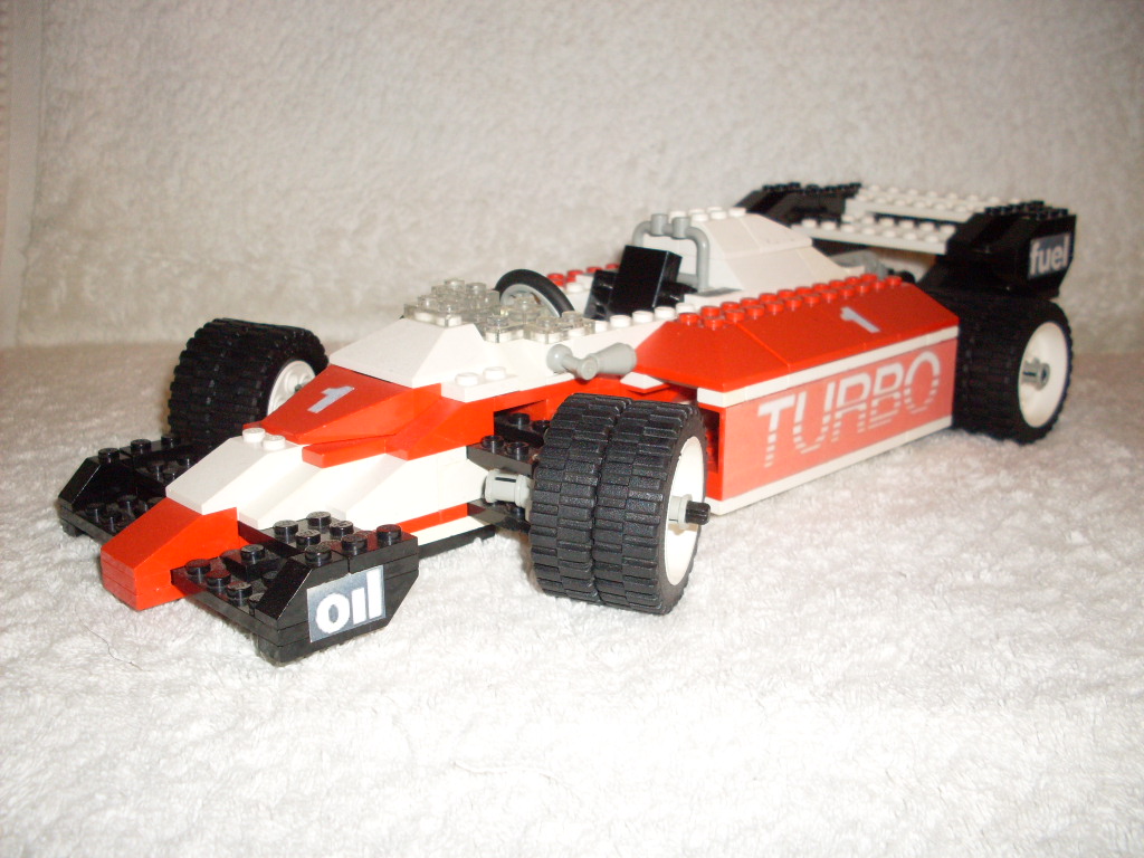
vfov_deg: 37.7
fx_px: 1256
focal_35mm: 38
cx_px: 572
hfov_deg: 49.0
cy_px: 429
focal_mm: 6.3
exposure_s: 1/45
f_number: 2.8
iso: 100
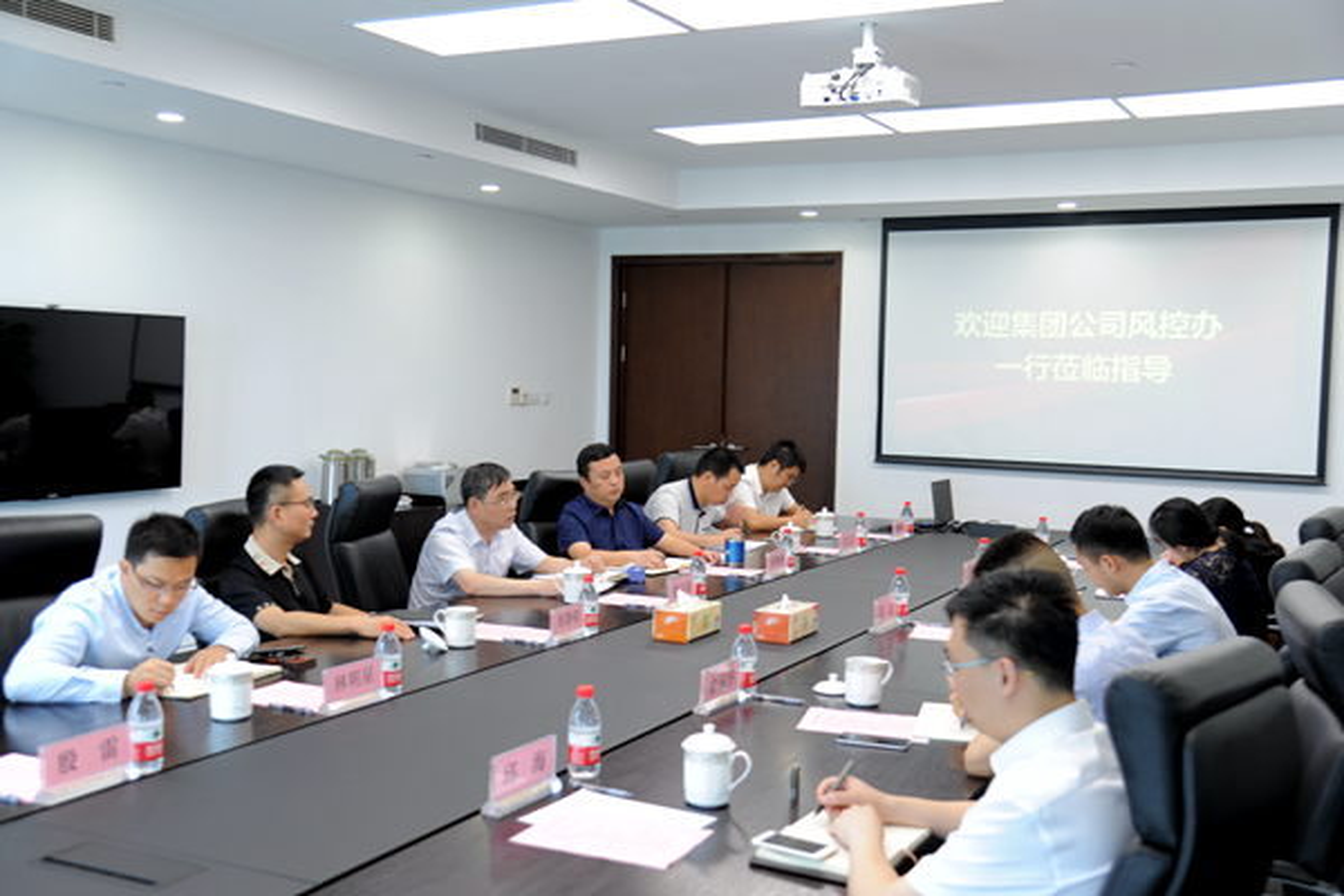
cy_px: 448
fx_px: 1307
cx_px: 672
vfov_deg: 37.9
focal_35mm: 35
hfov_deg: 54.4
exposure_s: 1/20
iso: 200
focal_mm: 35
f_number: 4
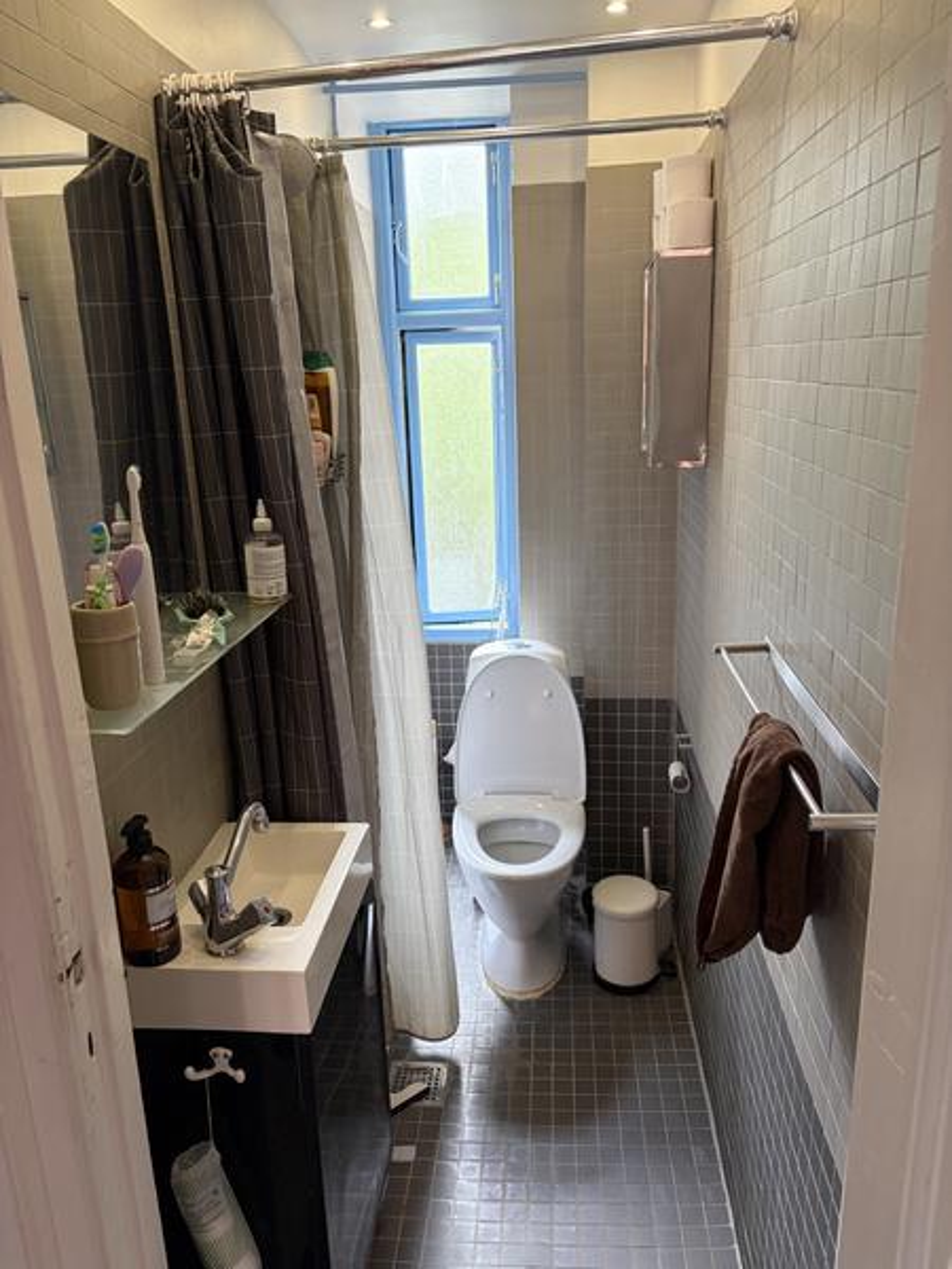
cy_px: 634
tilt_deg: -16.5
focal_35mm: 26
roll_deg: +2.2
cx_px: 476
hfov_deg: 53.1
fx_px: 953
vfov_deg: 67.3
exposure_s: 1/50
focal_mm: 5.96
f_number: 1.6
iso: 200
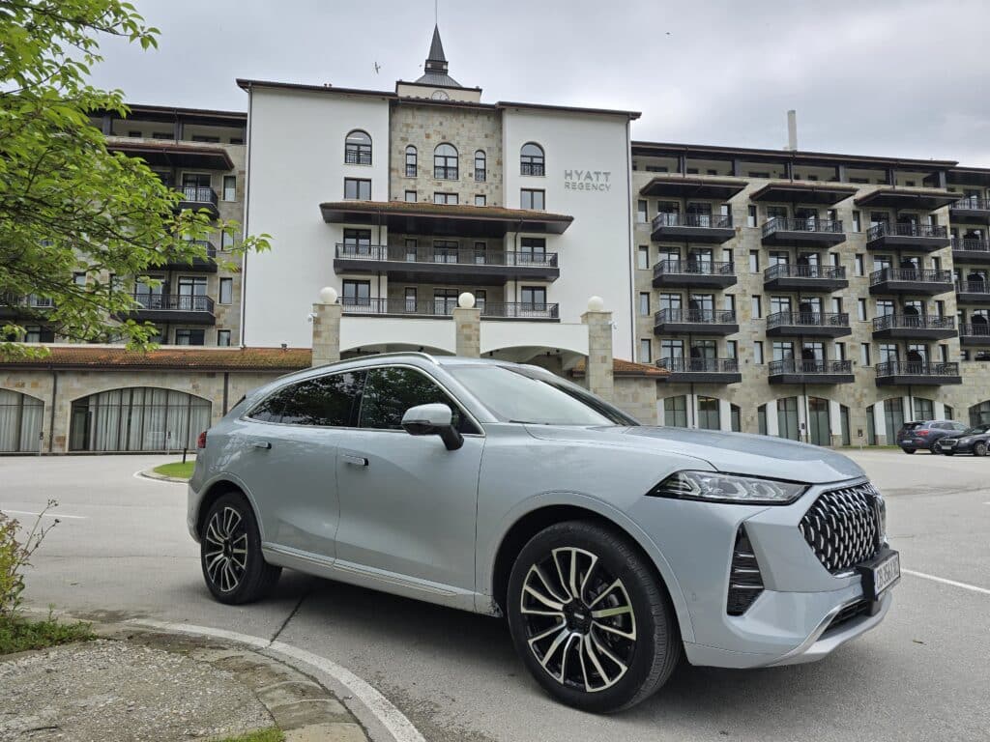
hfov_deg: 73.9
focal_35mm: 23
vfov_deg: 58.9
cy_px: 371
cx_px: 495
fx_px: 658
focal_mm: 6.3
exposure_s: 1/832
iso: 12
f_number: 1.7
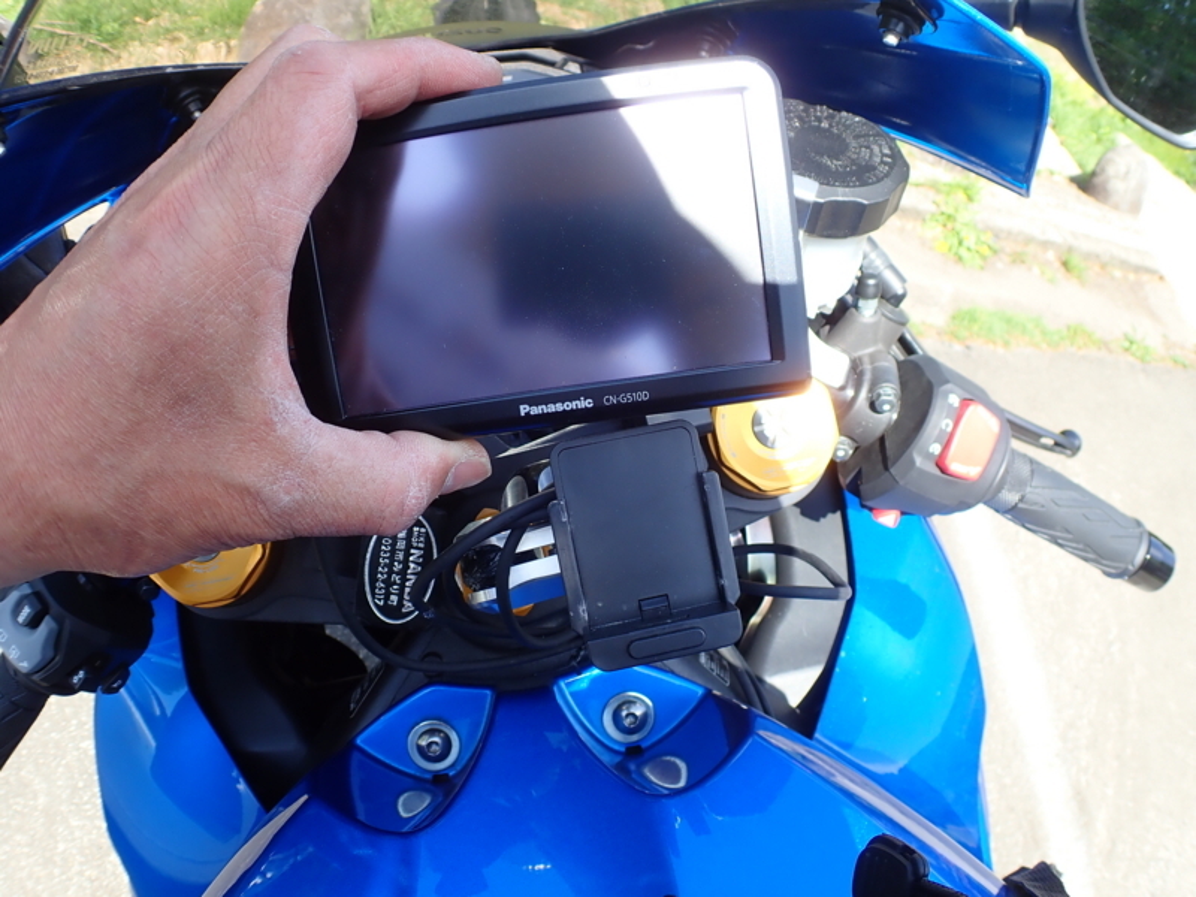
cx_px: 598
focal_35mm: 30
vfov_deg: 46.8
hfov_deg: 60.0
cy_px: 448
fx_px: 1037
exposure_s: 1/250
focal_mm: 5.5
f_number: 3.2
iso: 100
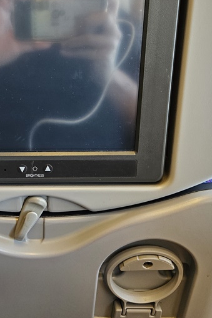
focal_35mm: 47
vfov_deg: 41.7
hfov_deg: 27.9
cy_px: 128
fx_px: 415
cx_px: 38
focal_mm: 5.4
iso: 200
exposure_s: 1/120
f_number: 1.8
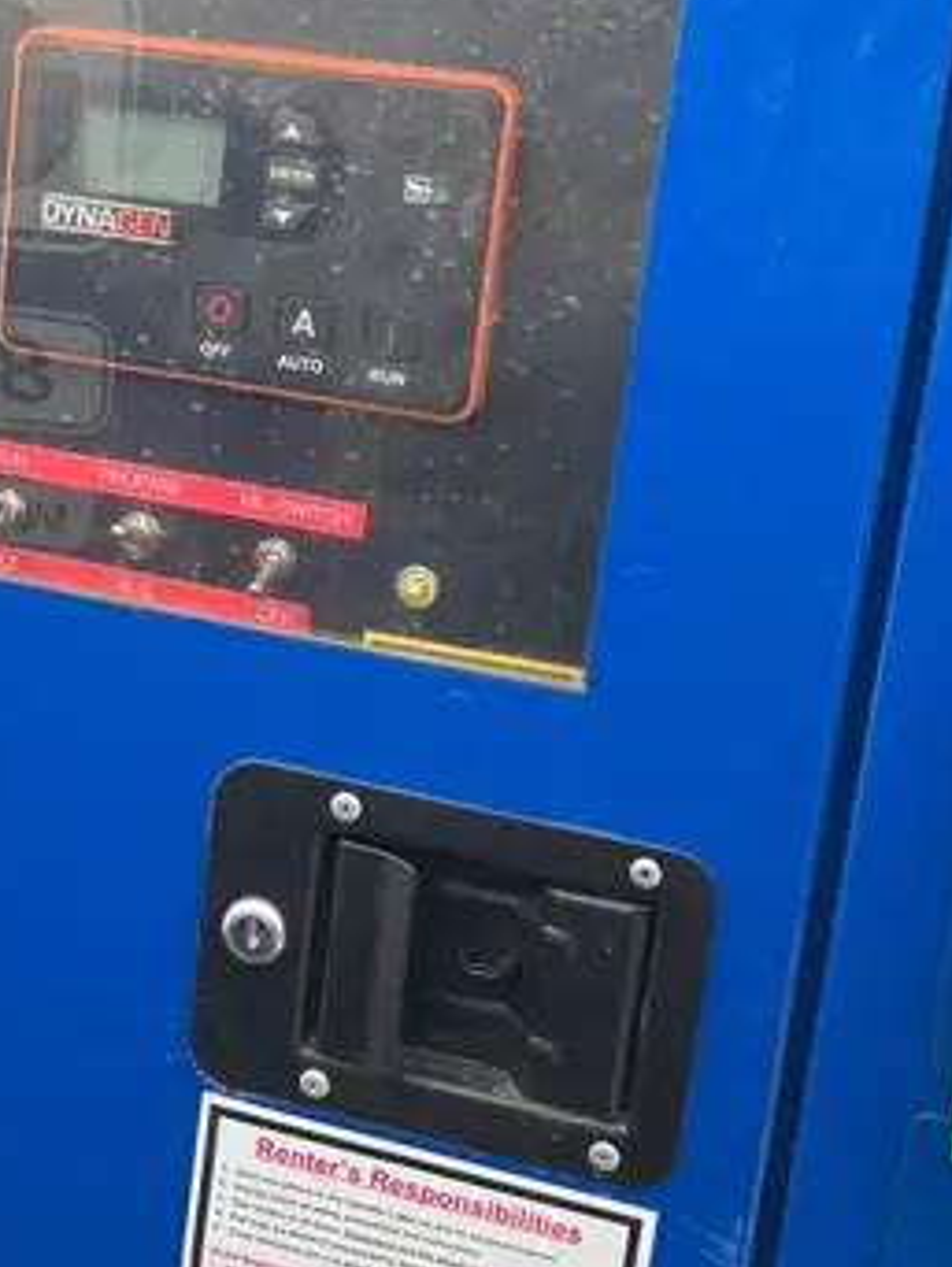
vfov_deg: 31.9
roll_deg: -5.0
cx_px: 207
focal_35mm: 60
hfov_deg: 24.1
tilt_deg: -14.0
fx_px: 2197
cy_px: 439
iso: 25
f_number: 1.8
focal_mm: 3.99
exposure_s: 1/189
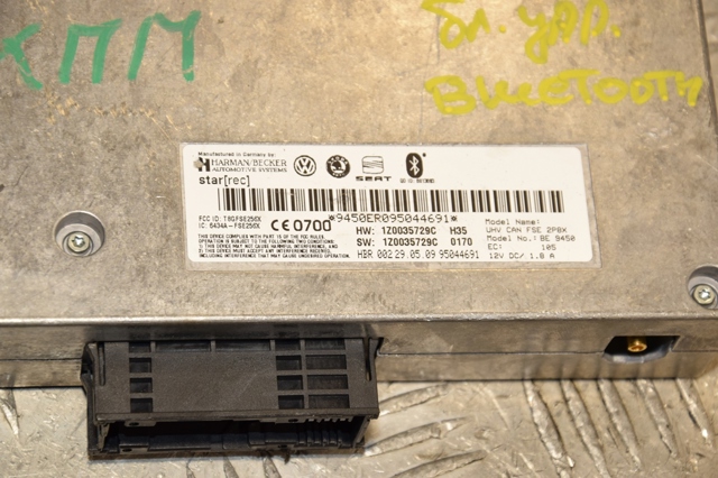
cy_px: 239
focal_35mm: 158
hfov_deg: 13.0
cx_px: 359
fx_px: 3139
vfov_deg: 8.7
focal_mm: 105
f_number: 8
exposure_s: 1/200
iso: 800
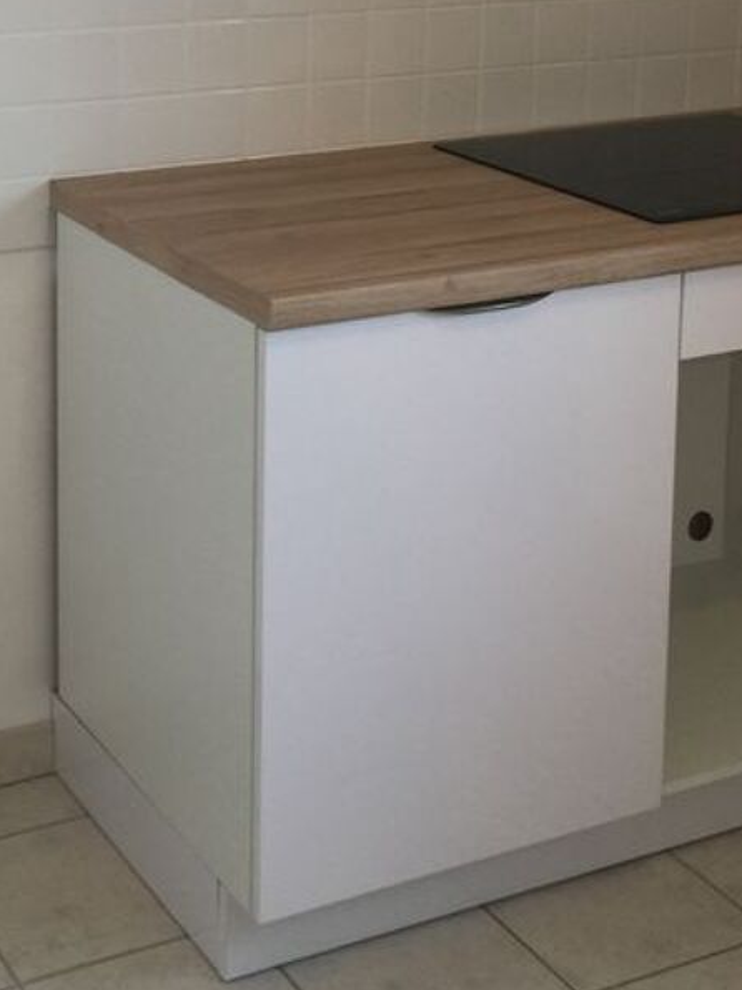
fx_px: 1858
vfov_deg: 28.4
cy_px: 52
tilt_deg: -7.7
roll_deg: -0.1
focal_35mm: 65
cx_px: 108
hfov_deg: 22.2
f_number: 2.2
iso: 40
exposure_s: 1/17
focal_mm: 4.15
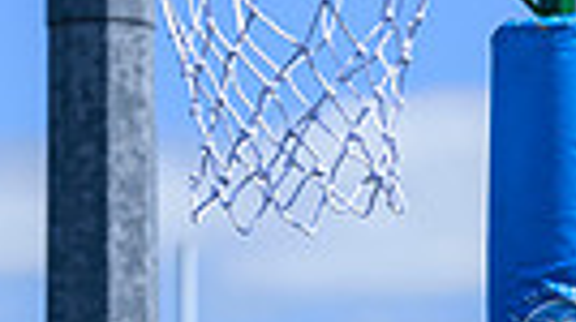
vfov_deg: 2.3
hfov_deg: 4.2
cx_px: -36
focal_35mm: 518
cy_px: 816
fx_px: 7902
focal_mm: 98
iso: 250
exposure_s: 1/2500
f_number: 4
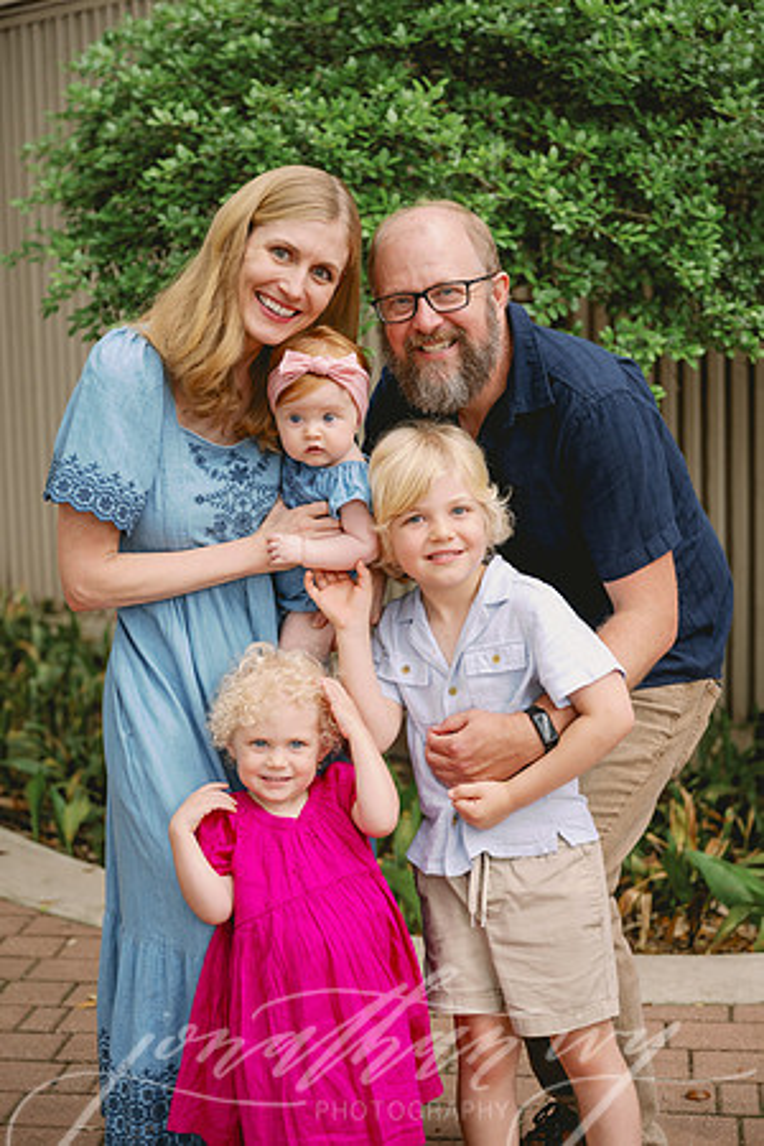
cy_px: 573
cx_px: 382
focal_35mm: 63
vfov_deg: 31.9
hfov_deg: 21.6
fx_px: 2005
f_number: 2.8
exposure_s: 1/250
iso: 320
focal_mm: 63
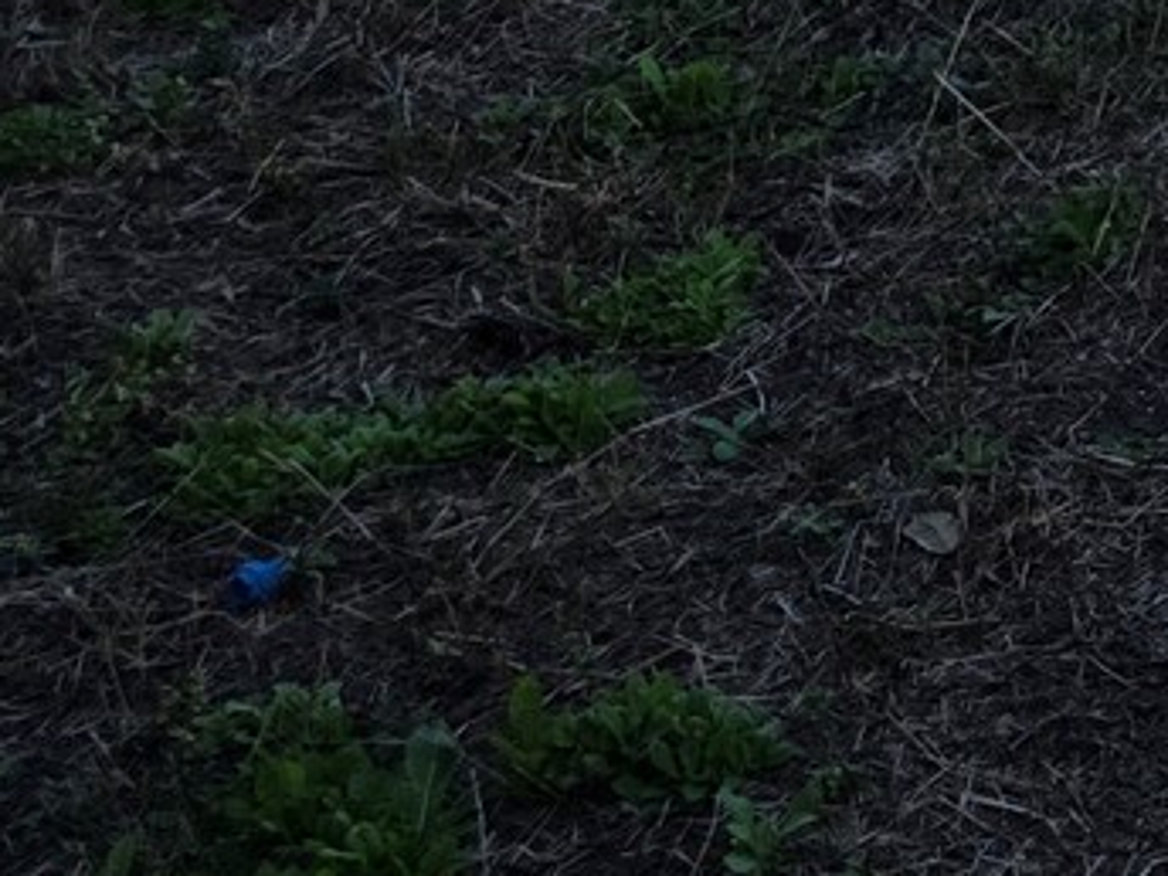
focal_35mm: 107
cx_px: 2377
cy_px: -805
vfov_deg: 12.4
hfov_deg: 14.8
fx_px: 3610
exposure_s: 1/973
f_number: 1.7
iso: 12
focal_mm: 6.3
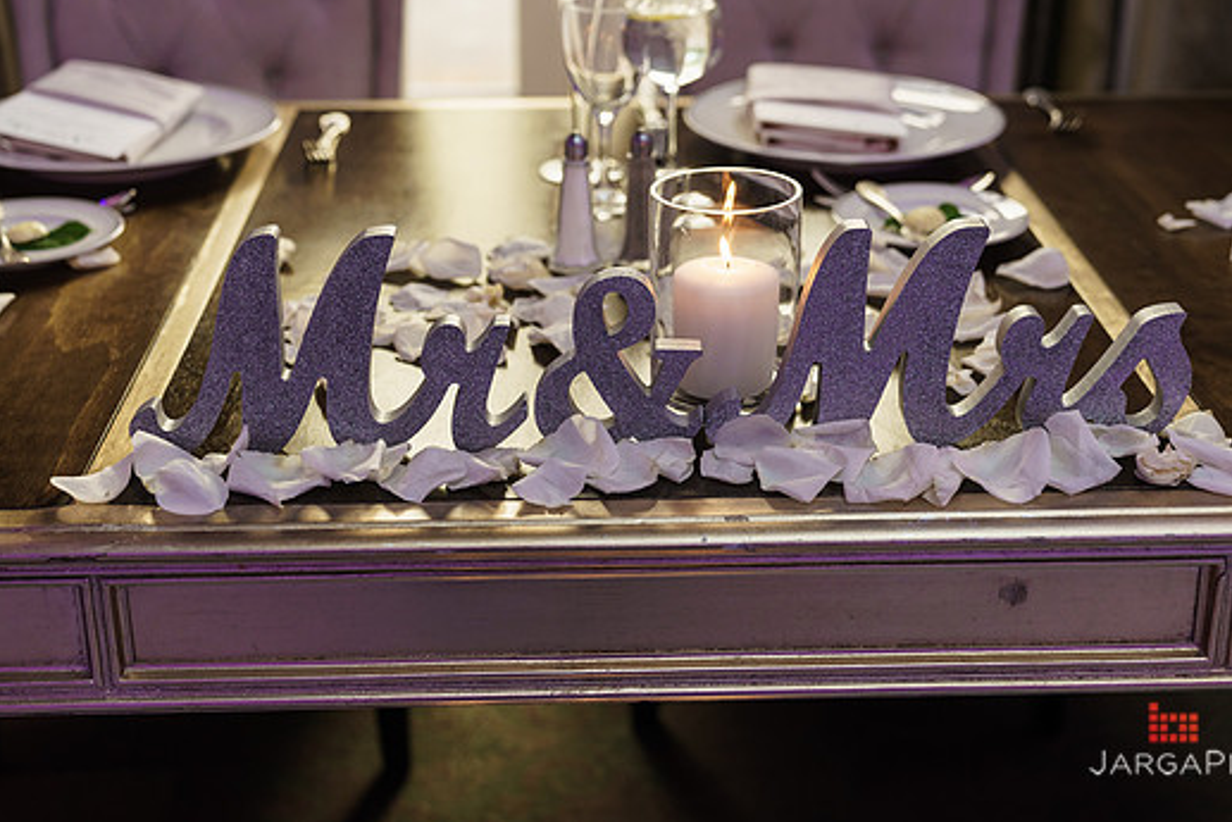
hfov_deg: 36.2
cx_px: 627
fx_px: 1883
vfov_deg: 24.6
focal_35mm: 55
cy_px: 366
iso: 800
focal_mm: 49
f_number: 2.8
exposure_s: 1/160
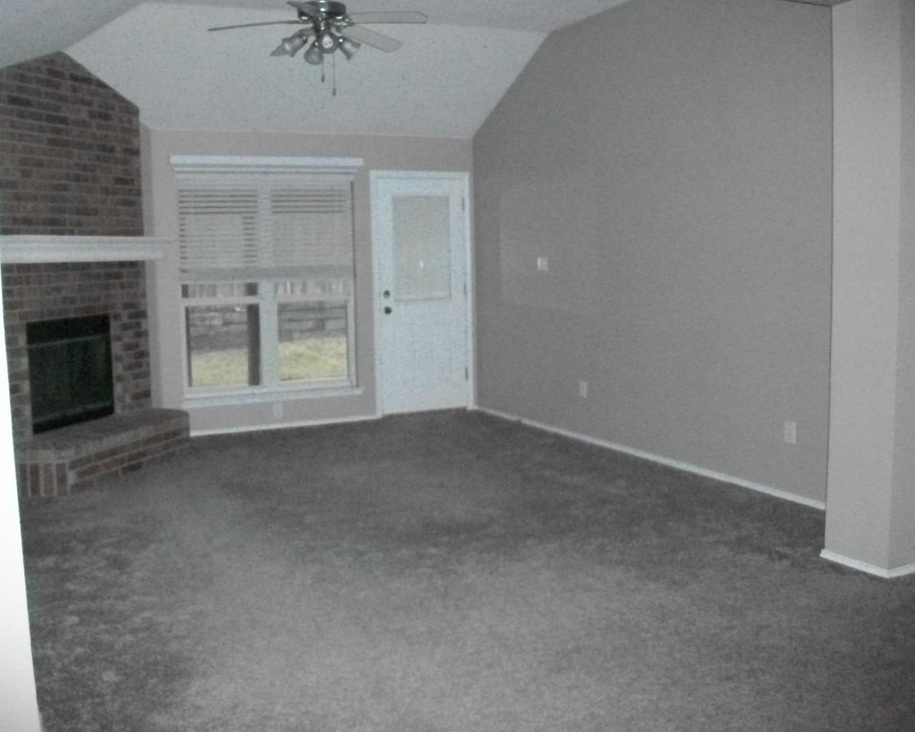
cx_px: 440
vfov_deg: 43.4
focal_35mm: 34
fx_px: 921
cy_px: 364
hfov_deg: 52.8
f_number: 2.8
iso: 800
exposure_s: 1/500
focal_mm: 5.7
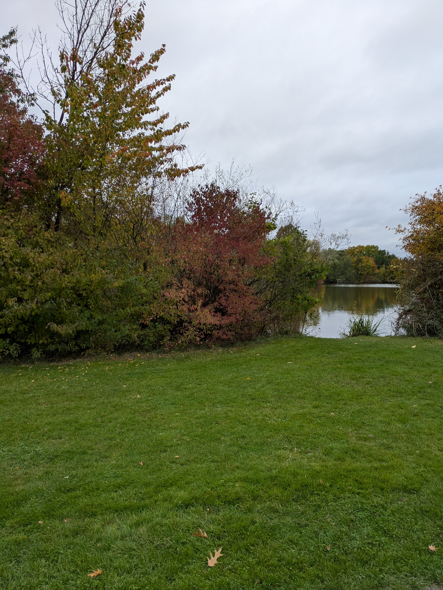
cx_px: 222
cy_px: 295
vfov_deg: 69.4
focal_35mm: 25
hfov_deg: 54.9
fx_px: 426
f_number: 1.89
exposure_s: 1/406
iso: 54
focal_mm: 5.43
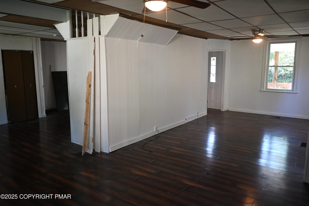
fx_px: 251
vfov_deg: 44.6
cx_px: 154
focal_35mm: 29
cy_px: 103
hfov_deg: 63.2
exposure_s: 1/125
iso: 1400
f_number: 3.8
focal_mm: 19.5
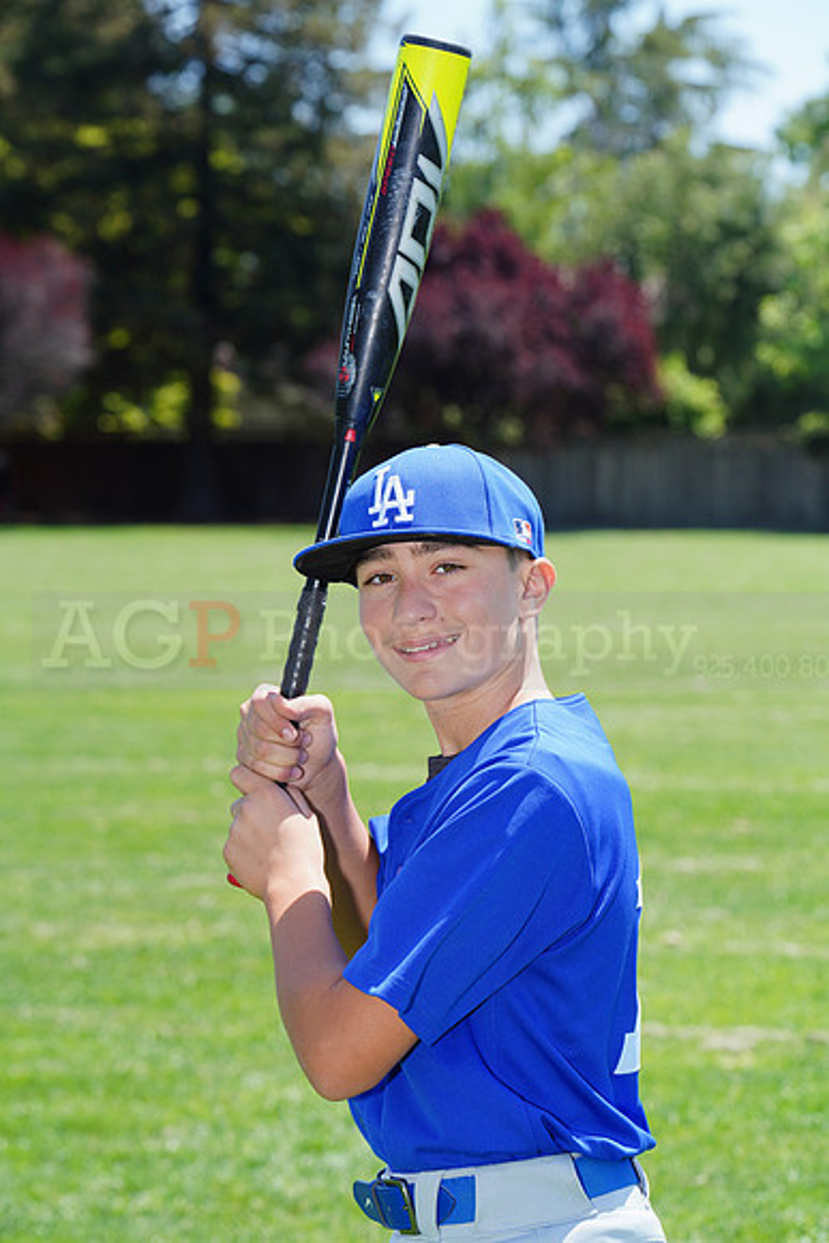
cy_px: 622
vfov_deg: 13.3
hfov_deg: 8.9
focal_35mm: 154
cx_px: 414
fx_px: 5316
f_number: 9
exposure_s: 1/200
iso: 160
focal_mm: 154
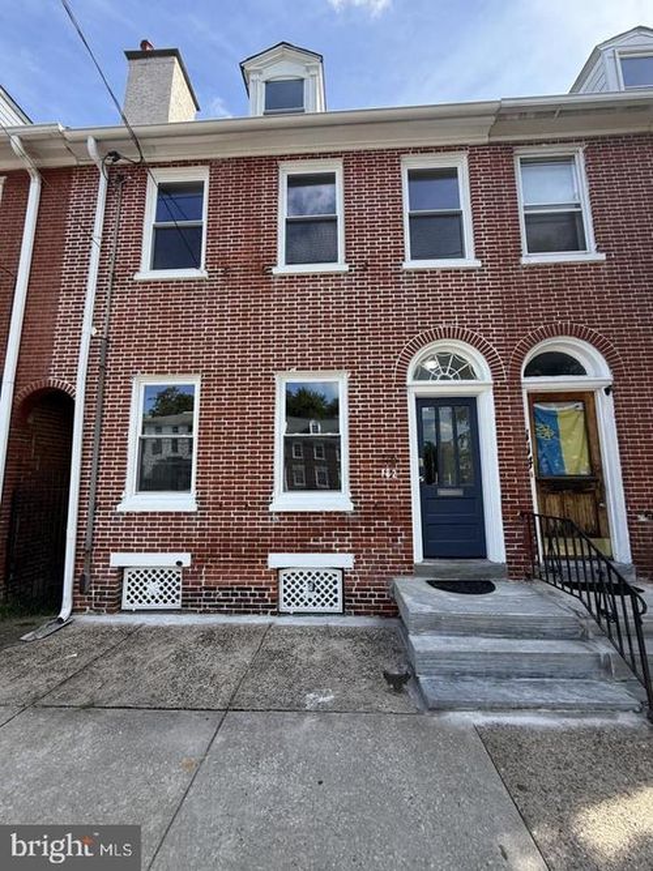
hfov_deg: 85.7
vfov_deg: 102.1
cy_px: 436
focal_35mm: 14
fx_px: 352
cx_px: 326
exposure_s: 1/421
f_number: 2.2
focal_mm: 2.22
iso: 50
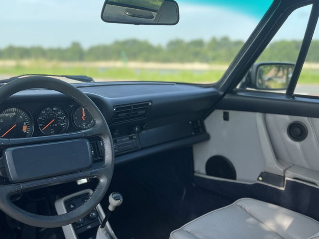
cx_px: 126
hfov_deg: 46.5
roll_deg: +0.4
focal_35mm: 40
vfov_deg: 35.6
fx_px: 368
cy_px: 157
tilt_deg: -15.9
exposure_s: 1/692
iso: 50
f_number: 1.5
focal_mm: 5.7
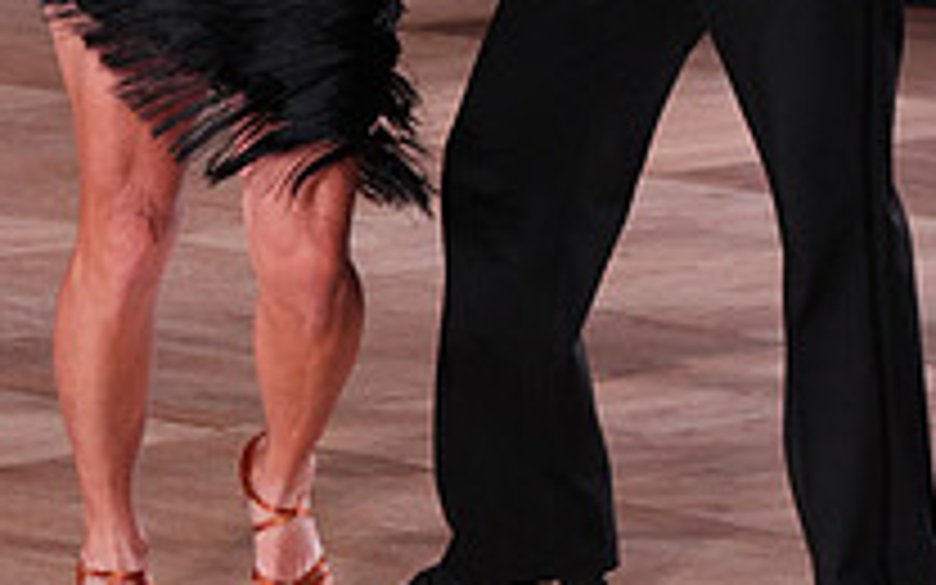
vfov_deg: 4.4
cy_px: -274
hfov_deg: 7.0
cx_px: 524
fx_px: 7602
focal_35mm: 298
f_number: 4
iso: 2000
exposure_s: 1/400
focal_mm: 105
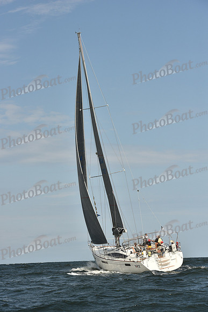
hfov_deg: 14.0
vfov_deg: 20.8
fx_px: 849
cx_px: 104
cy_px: 156
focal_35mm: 98
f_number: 8
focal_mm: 98
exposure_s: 1/2000
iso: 320
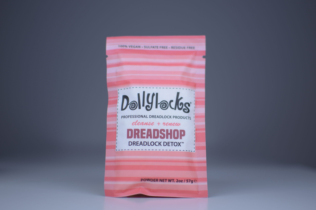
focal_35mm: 52
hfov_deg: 37.8
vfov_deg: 25.8
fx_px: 461
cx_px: 158
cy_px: 105
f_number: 1.8
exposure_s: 1/400
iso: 100
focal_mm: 35
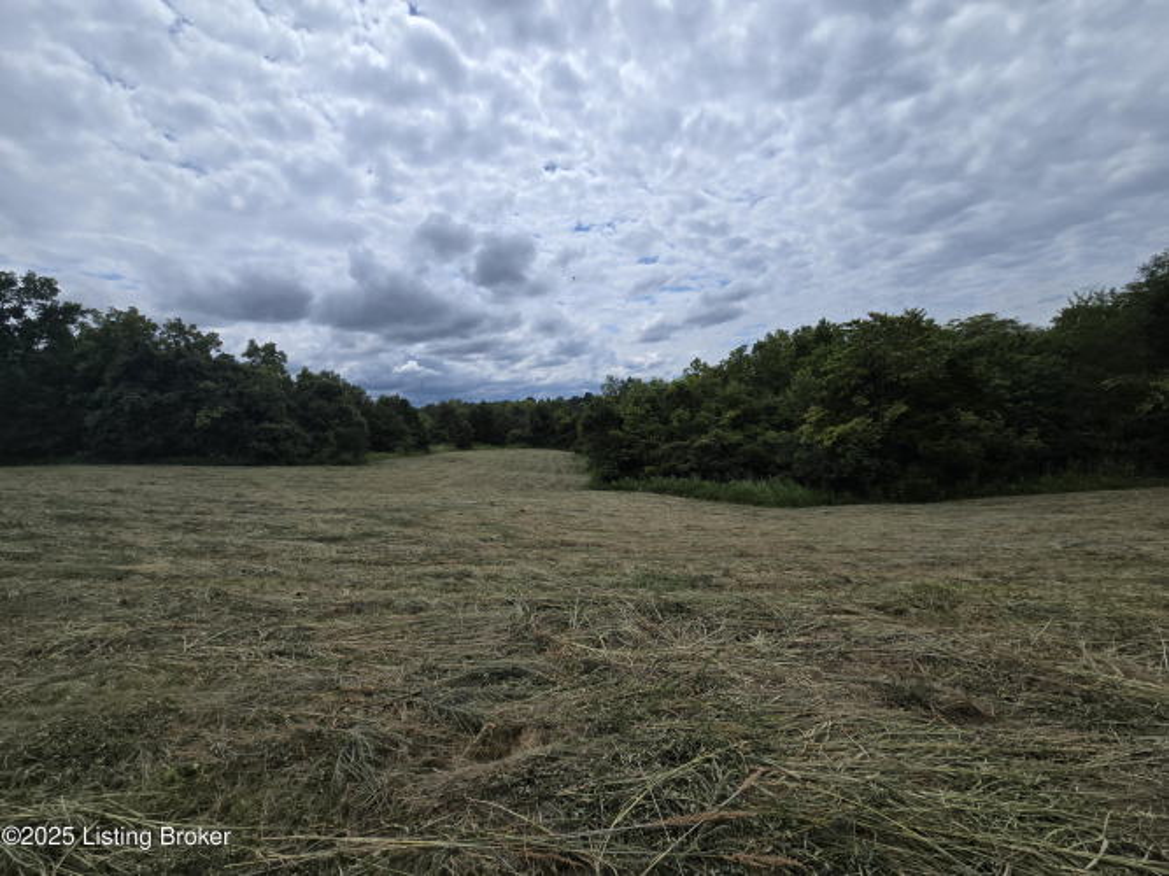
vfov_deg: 89.9
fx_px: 439
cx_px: 584
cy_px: 438
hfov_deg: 106.2
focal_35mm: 13
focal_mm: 2.2
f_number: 2.2
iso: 50
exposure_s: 1/5243
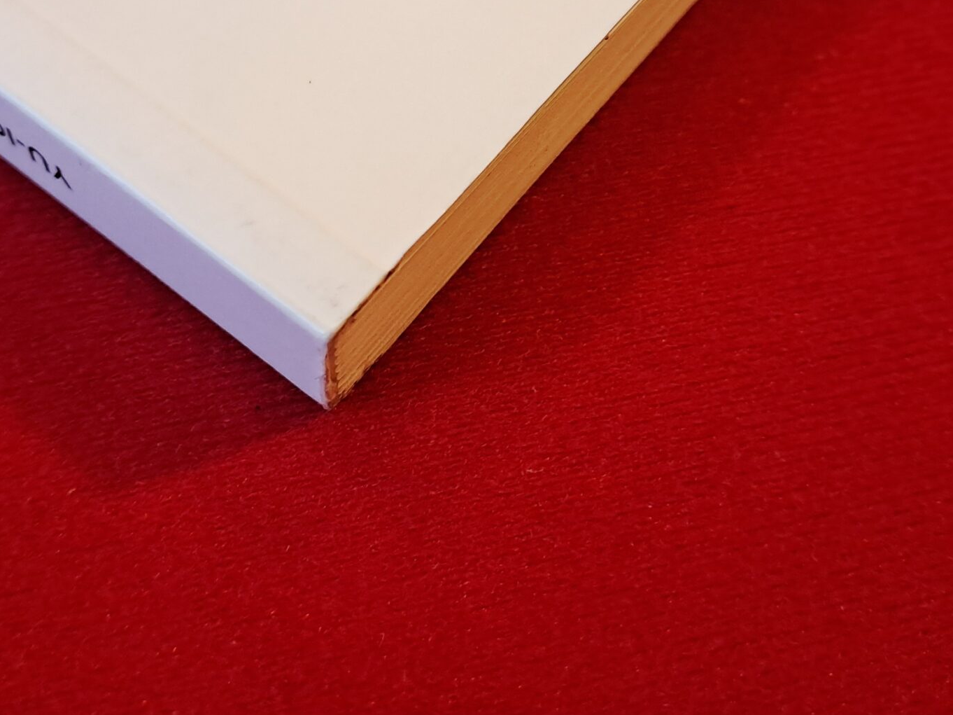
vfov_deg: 30.0
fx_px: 1294
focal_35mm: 47
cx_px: 402
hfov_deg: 40.3
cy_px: 118
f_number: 1.8
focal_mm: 4.65
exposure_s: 1/50
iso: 320
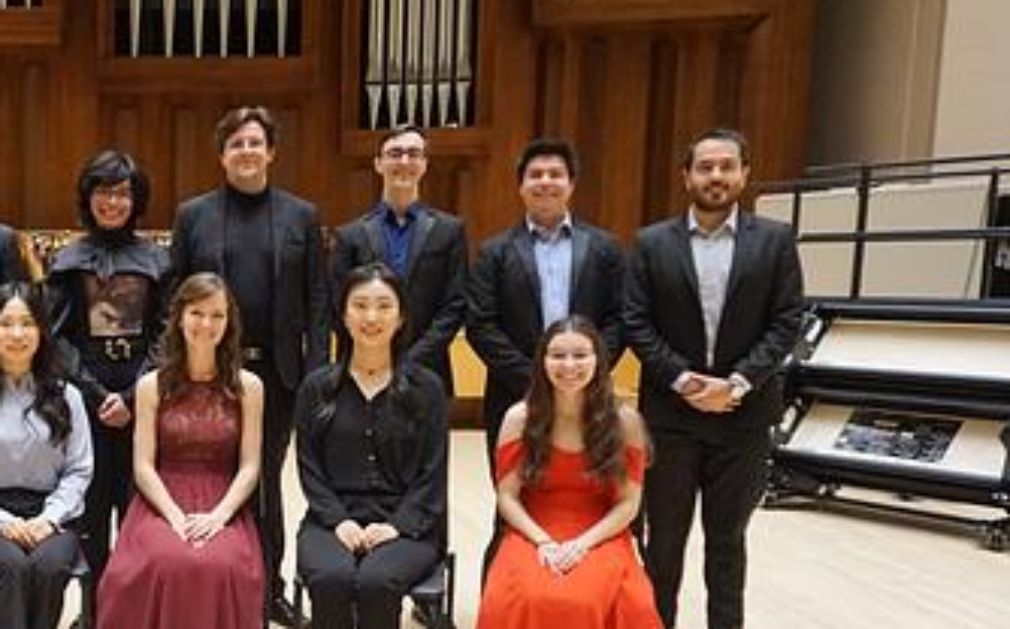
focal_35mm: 44
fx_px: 1210
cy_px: 445
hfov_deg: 41.8
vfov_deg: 28.8
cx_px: 106
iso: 2000
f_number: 3.5
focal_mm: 16
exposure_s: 1/160
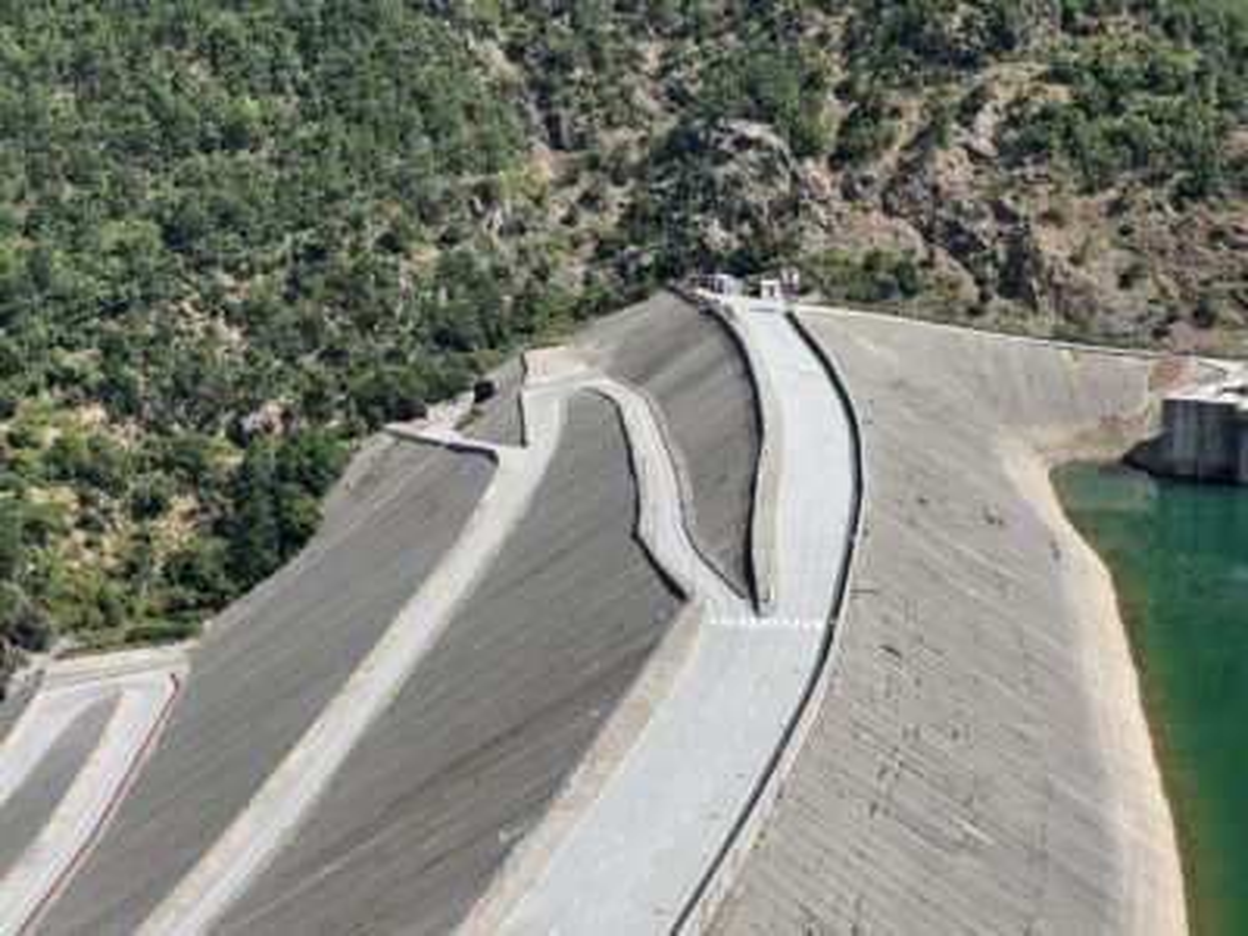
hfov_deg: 25.3
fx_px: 2776
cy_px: 468
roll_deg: -0.2
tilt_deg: -11.5
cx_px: 624
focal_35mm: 77
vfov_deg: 19.1
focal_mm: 9
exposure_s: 1/598
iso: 32
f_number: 2.8
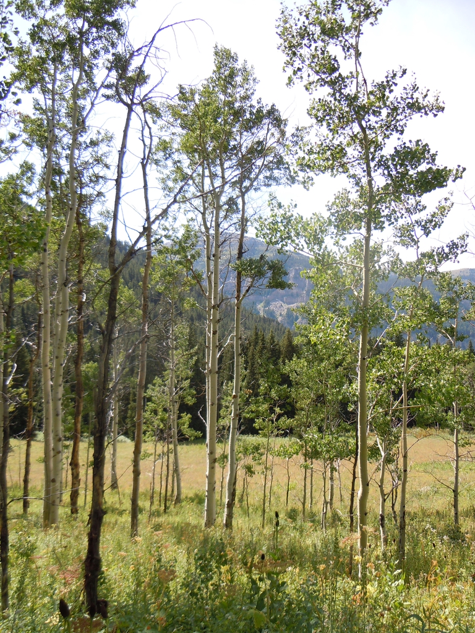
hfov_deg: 46.8
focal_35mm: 30
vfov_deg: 60.0
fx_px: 549
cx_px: 238
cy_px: 316
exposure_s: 1/400
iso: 100
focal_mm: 5.4
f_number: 3.5
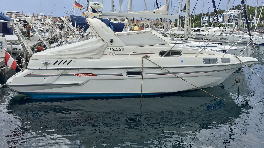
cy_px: 52
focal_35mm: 32
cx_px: 131
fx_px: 224
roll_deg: -3.4
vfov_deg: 36.4
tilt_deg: -5.6
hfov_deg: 61.0
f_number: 2.2
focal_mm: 4.15
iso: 32
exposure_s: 1/942
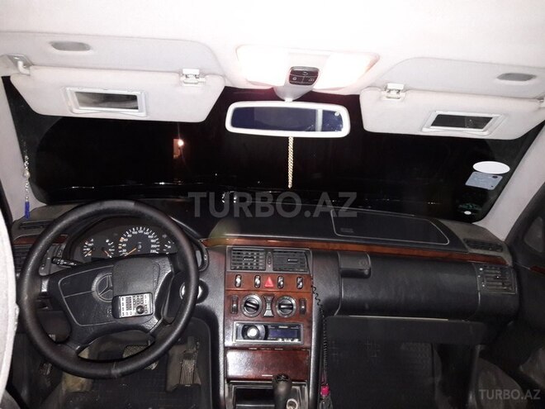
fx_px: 441
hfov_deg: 63.4
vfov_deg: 49.7
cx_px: 272
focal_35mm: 28
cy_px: 204
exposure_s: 1/17
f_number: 1.9
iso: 250
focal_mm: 3.7
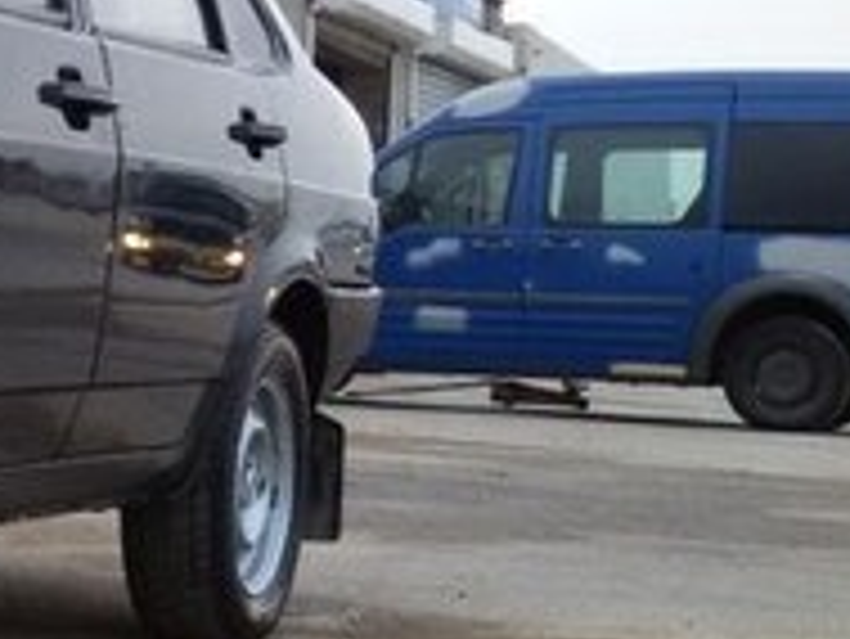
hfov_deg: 16.1
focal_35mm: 108
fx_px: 2654
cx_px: -562
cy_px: 389
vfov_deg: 13.7
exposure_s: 1/100
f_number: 2.4
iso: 64
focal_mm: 2.93
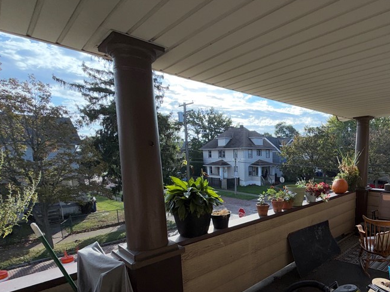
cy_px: 193
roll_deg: +0.6
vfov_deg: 59.8
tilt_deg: -9.8
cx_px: 270
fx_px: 248
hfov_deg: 73.3
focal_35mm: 22
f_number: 2.2
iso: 16
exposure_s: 1/574
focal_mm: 2.22
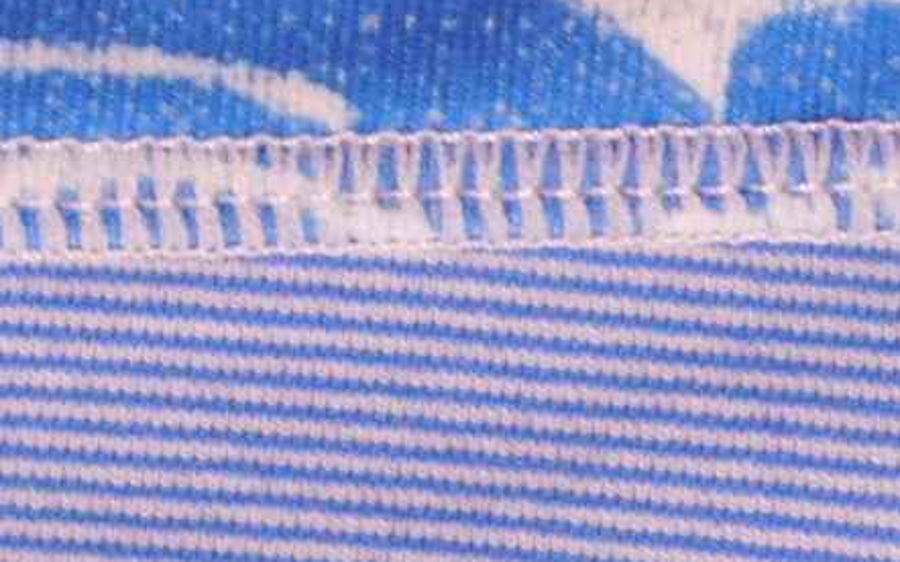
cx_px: -586
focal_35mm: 405
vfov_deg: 3.2
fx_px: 9931
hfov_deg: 5.1
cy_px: 536
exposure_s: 1/60
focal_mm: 11.7
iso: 125
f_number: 4.2
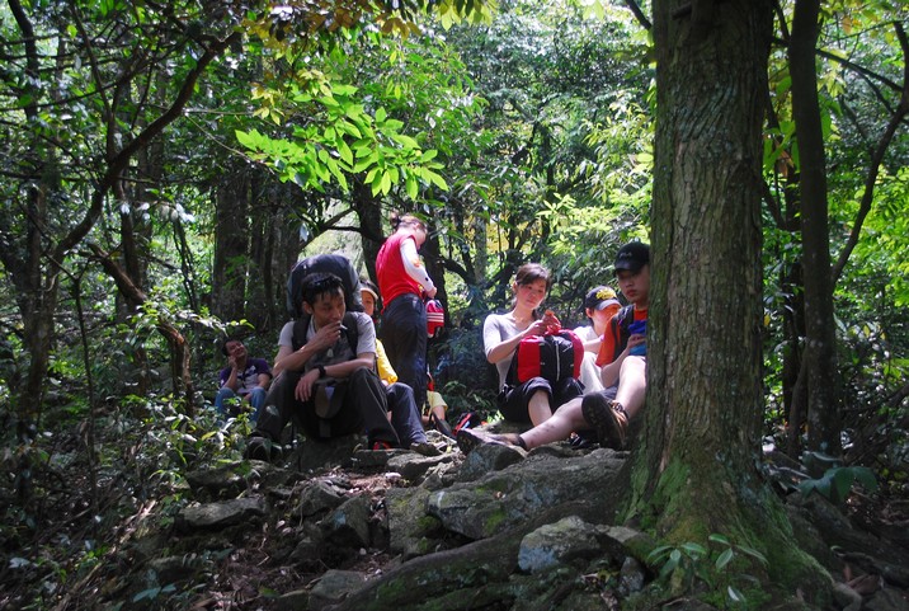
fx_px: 1670
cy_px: 306
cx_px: 454
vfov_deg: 20.7
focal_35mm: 66
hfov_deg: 30.4
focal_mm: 44
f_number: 4.8
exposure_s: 1/80
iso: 100
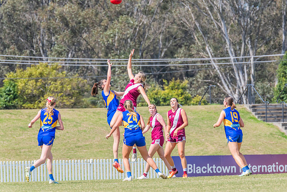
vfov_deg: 2.9
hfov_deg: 4.4
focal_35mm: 469
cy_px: 104
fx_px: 3741
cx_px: 158
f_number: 10
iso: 800
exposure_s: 1/1250
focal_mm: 420
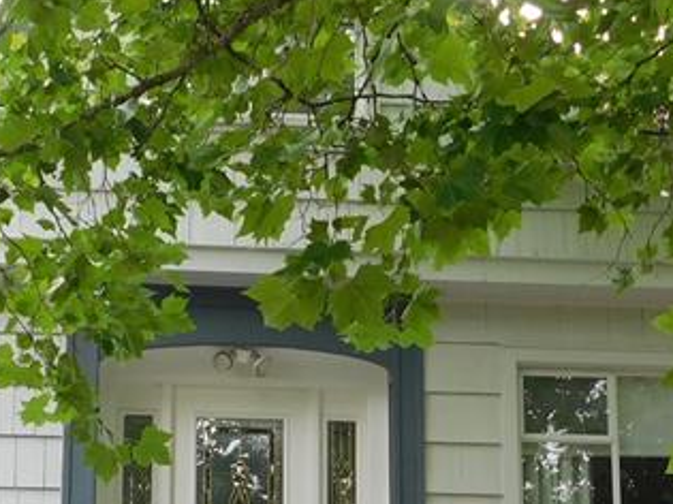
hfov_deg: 21.5
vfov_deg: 15.6
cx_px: 248
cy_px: 607
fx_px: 1769
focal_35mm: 91
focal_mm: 4.9
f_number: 3.2
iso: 125
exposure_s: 1/125
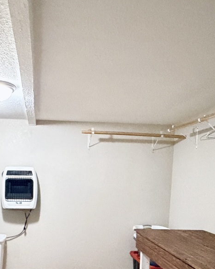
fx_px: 318
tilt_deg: -4.2
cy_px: 191
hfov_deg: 36.5
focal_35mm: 40
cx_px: 56
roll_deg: -2.7
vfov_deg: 44.7
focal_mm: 2.22
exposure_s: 1/40
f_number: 2.2
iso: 1600
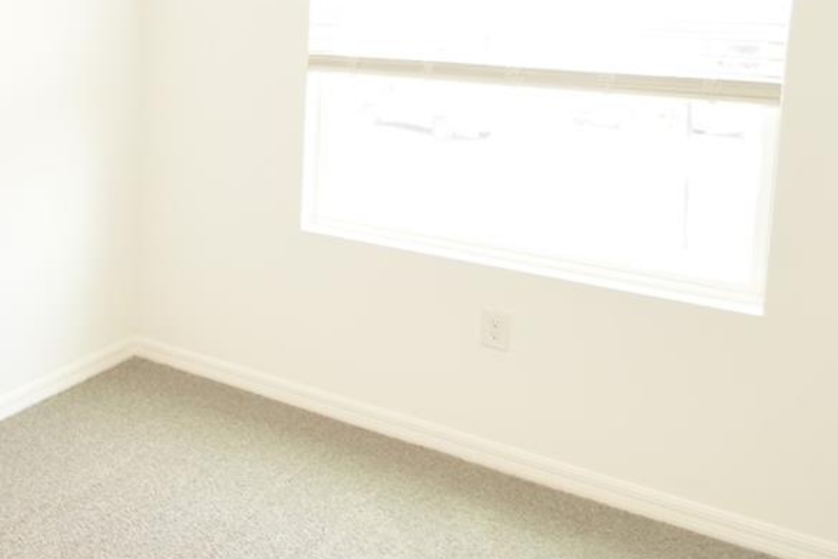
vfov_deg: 31.3
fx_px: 954
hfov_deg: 40.4
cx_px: -34
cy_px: 70
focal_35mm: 41
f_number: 4.5
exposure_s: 1/80
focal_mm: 10
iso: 800
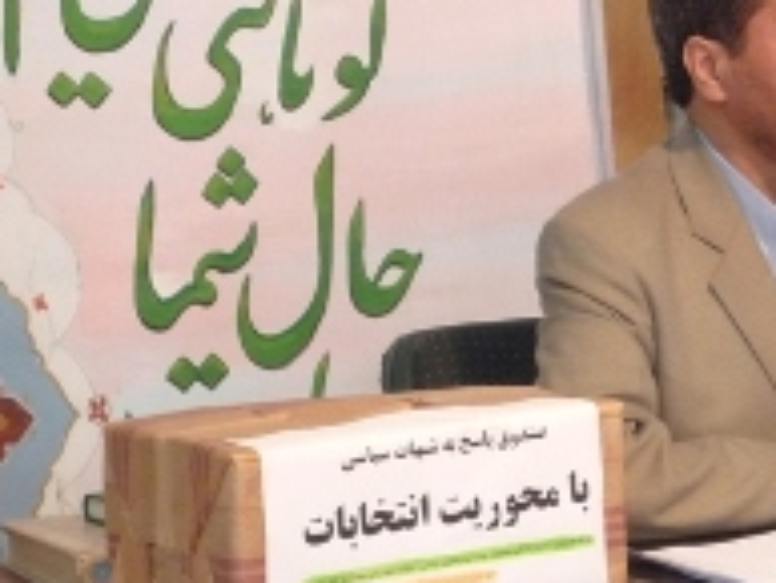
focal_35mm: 132
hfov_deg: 14.7
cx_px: 780
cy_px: -56
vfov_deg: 11.1
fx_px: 2961
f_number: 5.2
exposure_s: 1/30
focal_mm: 10
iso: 400
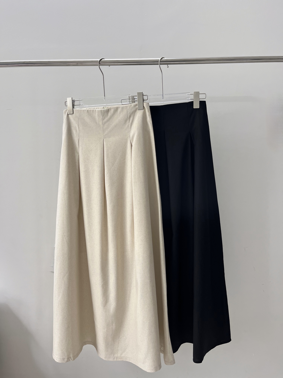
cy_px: 189
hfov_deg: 53.1
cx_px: 142
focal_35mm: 26
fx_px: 283
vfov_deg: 67.3
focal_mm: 5.1
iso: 125
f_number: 1.6
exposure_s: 1/100
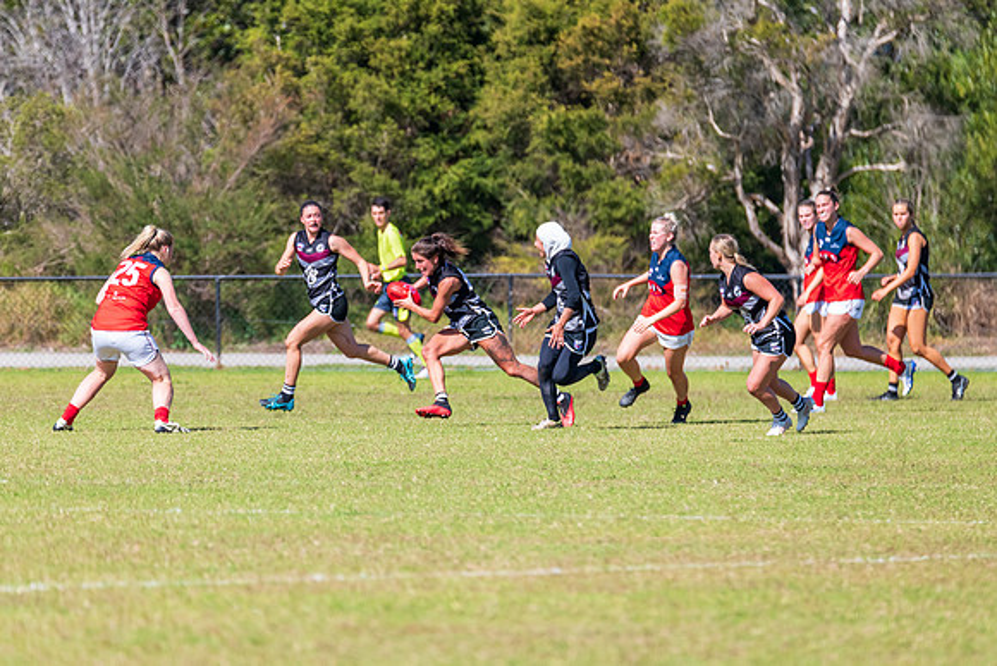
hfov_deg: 4.2
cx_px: 499
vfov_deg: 2.8
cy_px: 341
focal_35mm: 496
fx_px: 13752
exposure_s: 1/2000
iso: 800
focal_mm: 460
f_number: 7.1
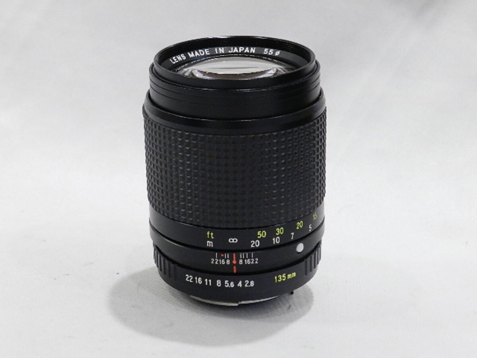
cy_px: 179
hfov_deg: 23.3
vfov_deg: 17.6
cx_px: 238
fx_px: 1157
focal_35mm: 84
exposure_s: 1/60
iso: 800
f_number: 4.4
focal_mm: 14.9
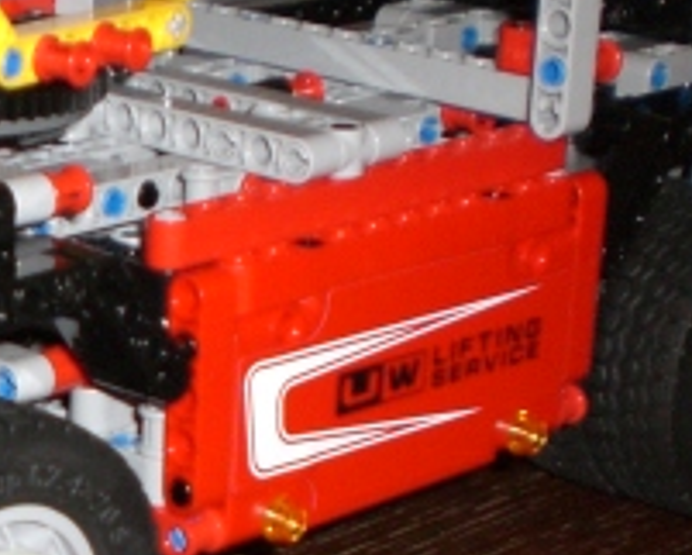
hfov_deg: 15.9
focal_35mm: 118
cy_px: 683
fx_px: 2418
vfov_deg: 12.7
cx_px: -48
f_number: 3.1
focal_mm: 6.3
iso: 200
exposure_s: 1/60
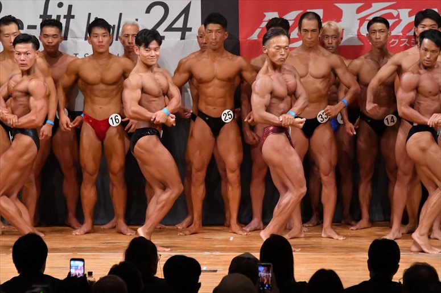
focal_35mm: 255
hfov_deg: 8.1
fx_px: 3122
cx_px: 220
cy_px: 146
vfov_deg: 5.4
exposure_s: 1/400
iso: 9000
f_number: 5.6
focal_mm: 170
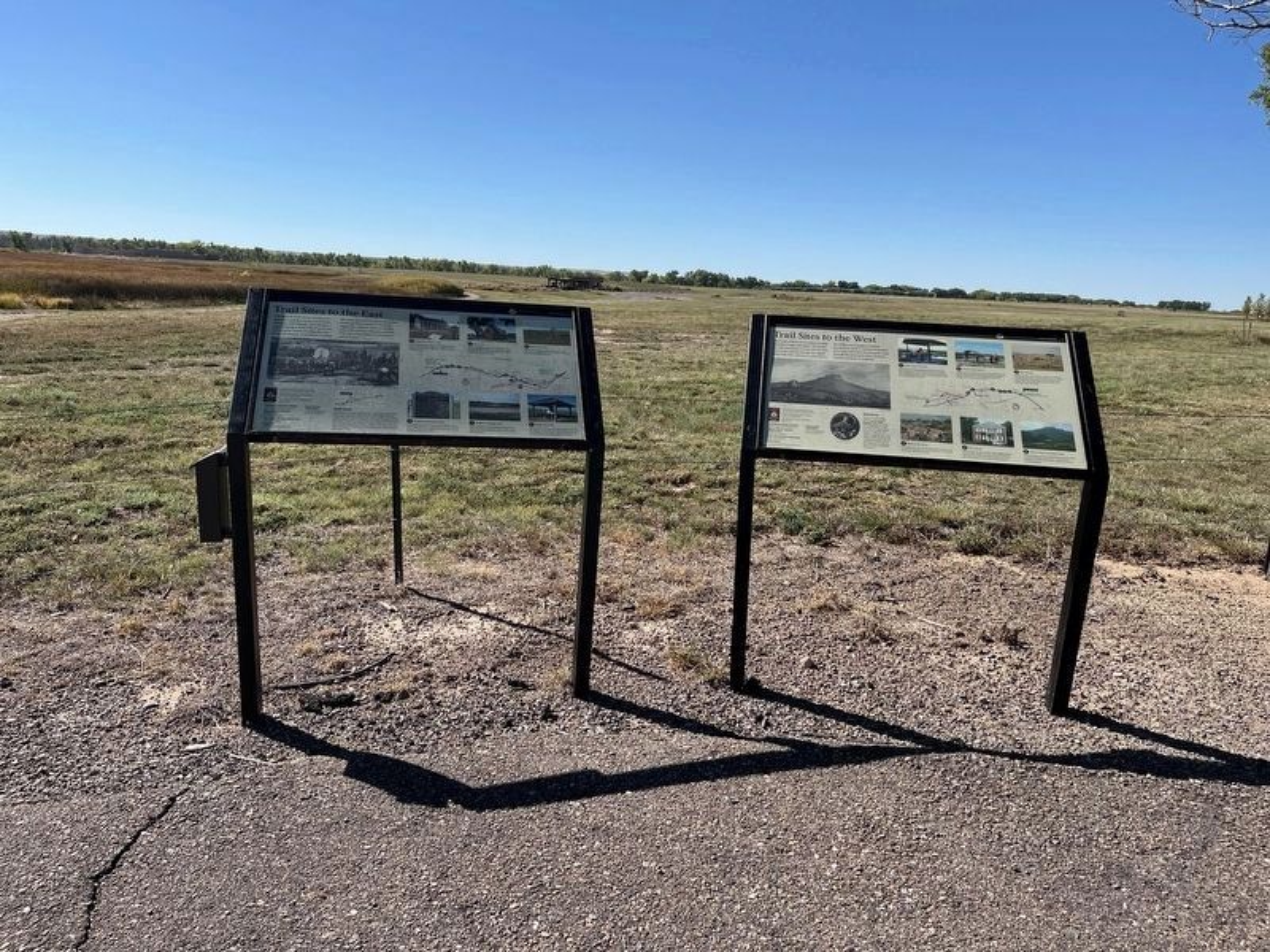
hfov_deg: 67.3
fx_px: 954
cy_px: 476
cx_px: 635
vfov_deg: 53.1
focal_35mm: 26
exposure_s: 1/3876
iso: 50
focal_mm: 5.1
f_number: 1.6
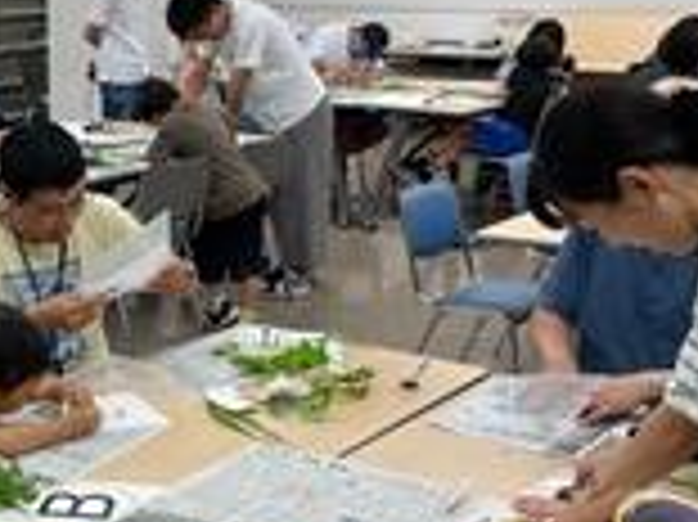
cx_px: 59
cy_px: 248
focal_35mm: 67
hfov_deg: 27.8
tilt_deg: -11.4
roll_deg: +0.5
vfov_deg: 21.9
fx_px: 1350
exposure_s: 1/120
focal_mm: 4.2
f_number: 1.6
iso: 64
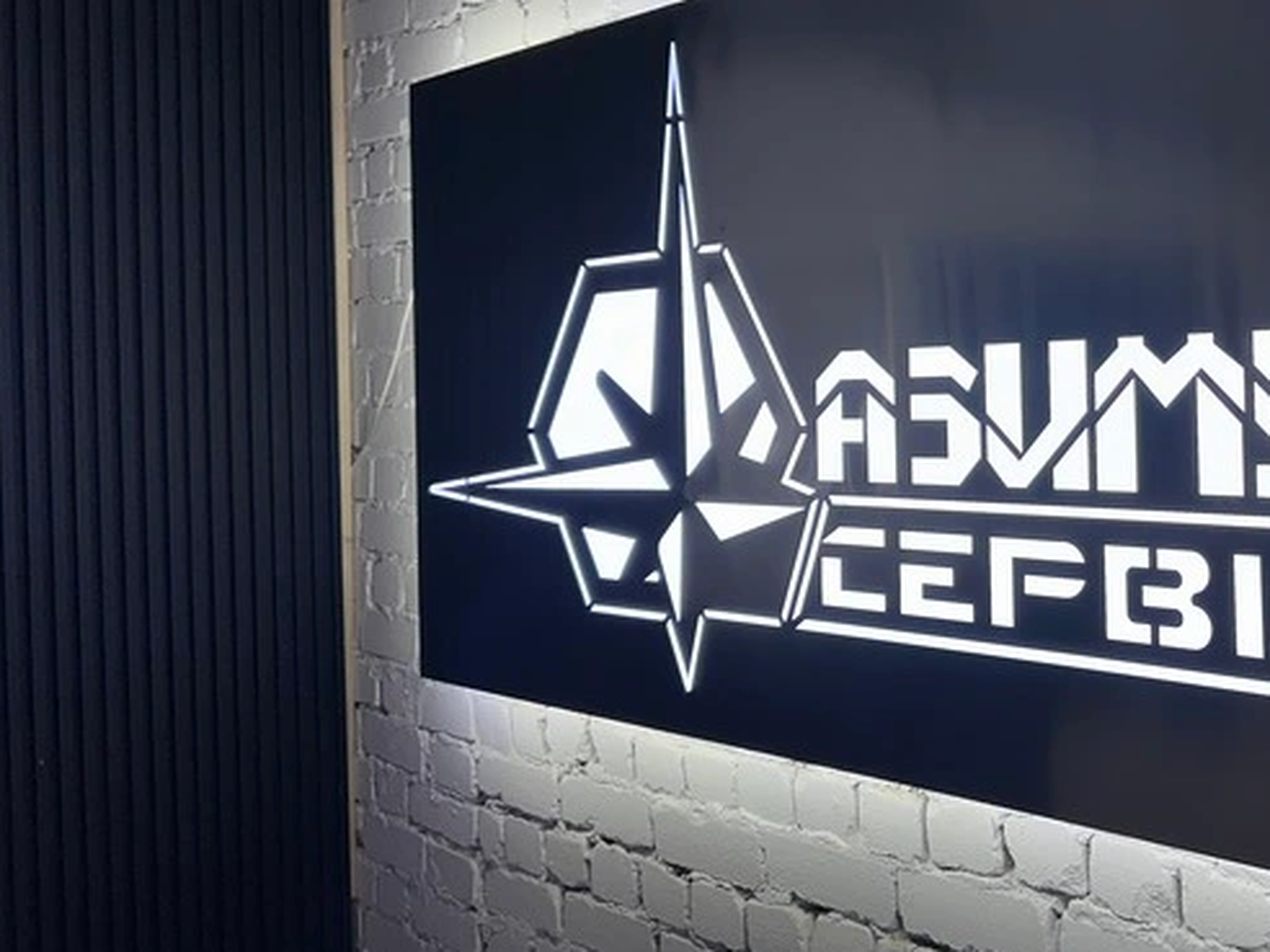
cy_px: 359
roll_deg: +1.5
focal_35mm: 39
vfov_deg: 36.6
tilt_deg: +0.2
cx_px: 1017
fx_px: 1431
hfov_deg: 45.4
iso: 64
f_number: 1.78
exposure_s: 1/100
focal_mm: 6.86
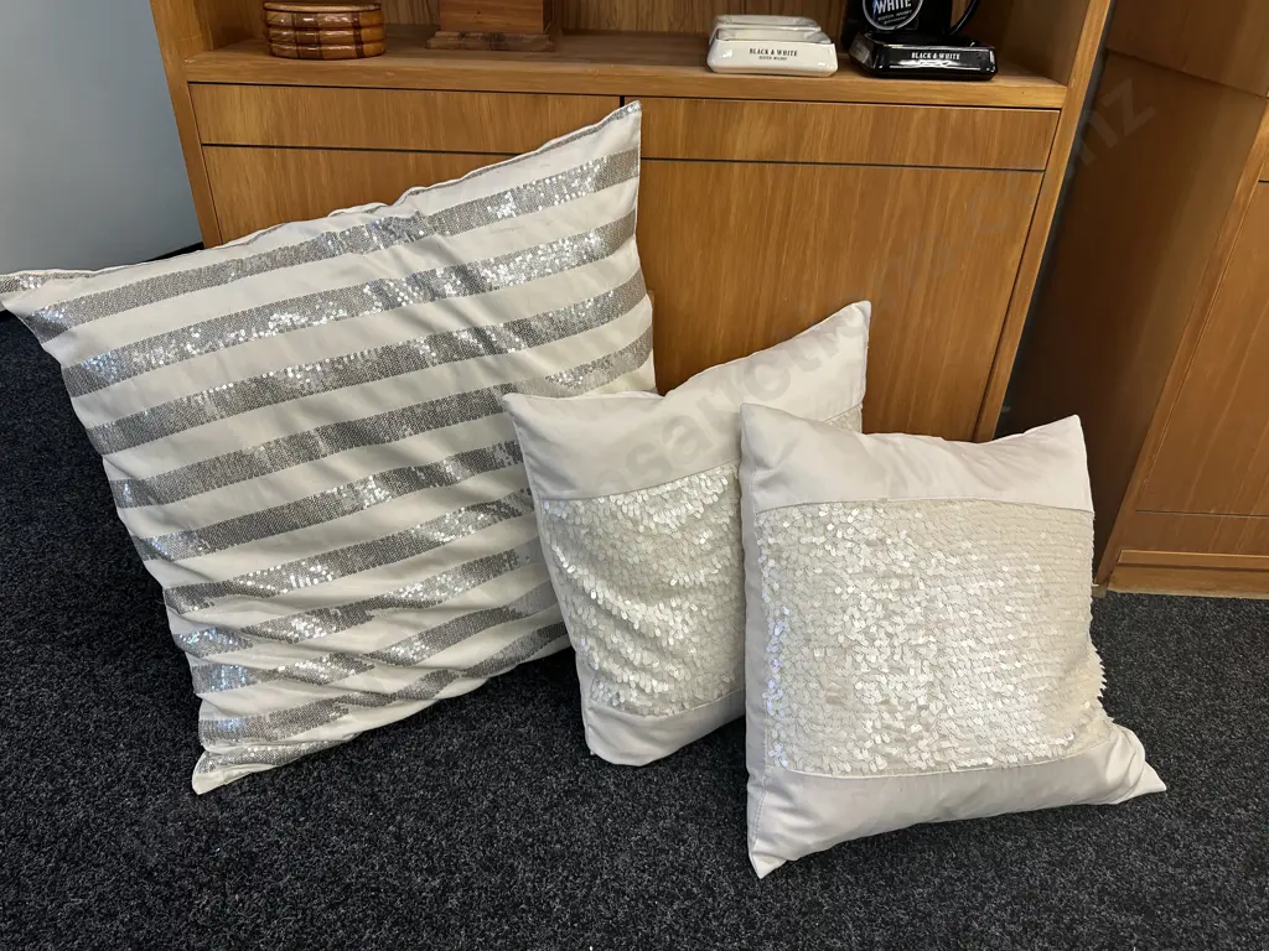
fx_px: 880
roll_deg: -1.7
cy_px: 476
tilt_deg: -31.7
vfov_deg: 56.8
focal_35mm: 24
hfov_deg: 71.6
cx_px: 634
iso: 125
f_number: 1.78
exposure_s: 1/100
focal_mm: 6.86
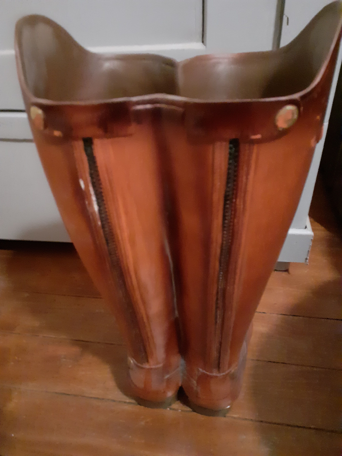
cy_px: 228
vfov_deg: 65.3
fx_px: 356
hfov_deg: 51.4
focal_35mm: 27
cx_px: 171
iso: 1250
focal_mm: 3.6
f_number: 1.9
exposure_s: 1/10
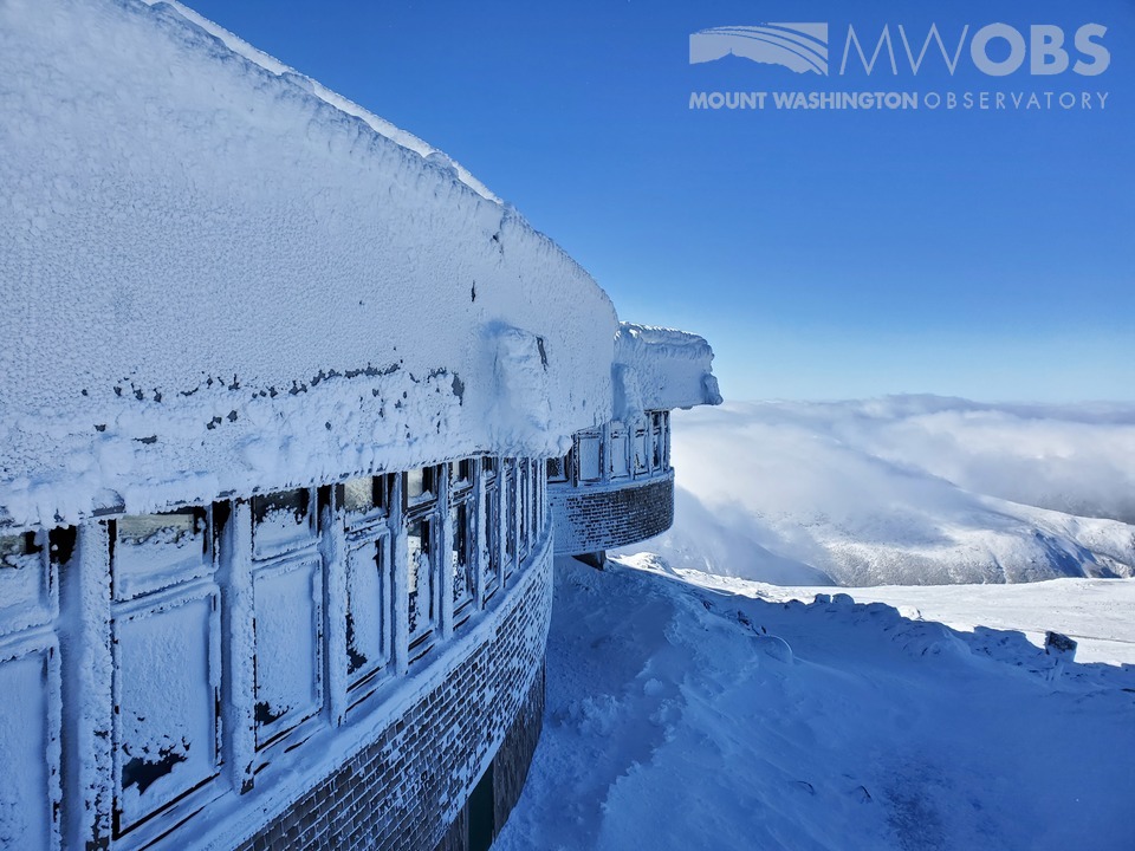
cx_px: 568
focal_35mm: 26
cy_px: 426
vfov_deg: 53.1
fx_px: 852
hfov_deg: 67.3
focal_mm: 4.3
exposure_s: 1/1736
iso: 50
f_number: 2.4
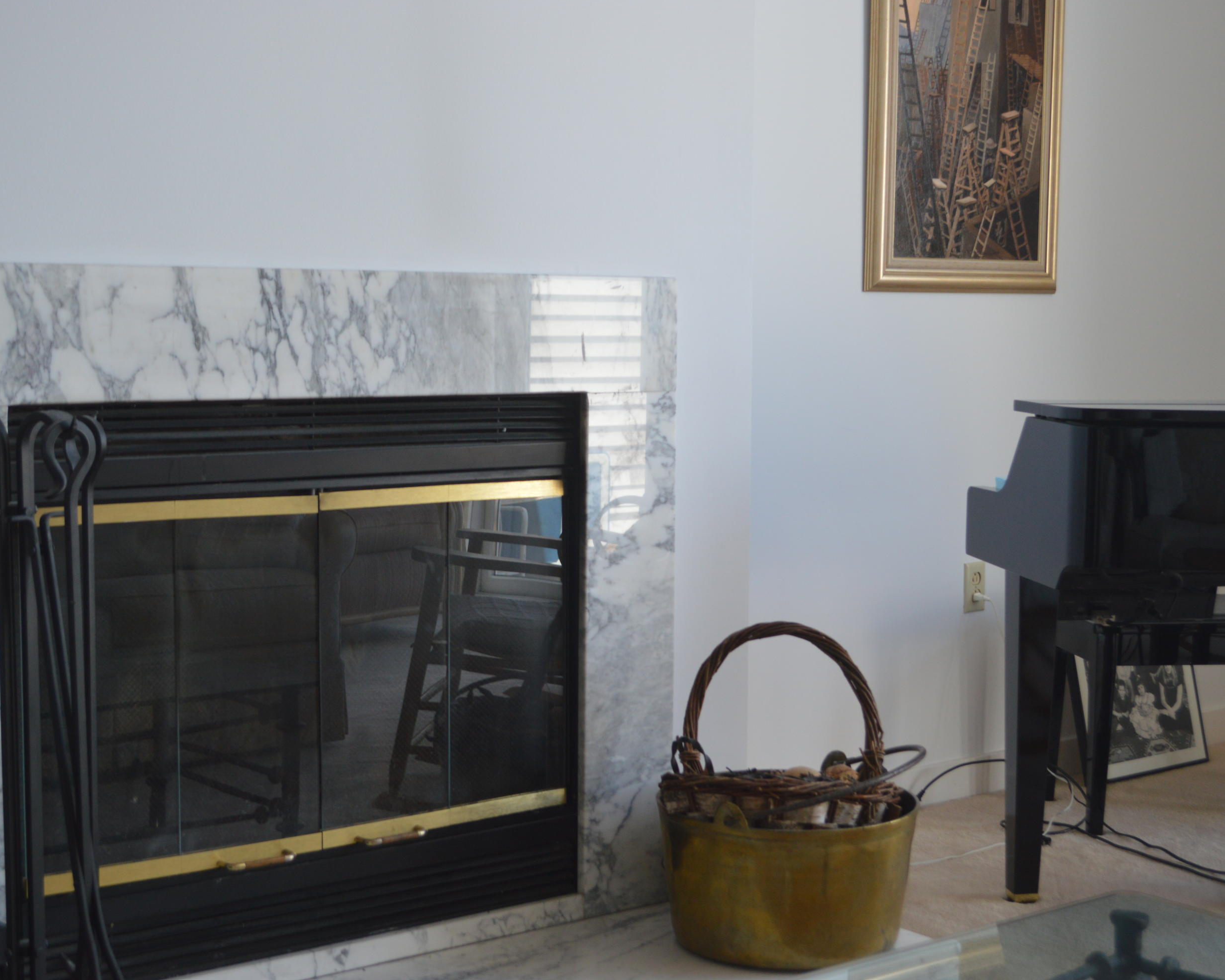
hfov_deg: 34.1
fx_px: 1994
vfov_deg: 27.6
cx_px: 604
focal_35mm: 55
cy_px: 488
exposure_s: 1/80
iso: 400
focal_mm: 32
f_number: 4.8
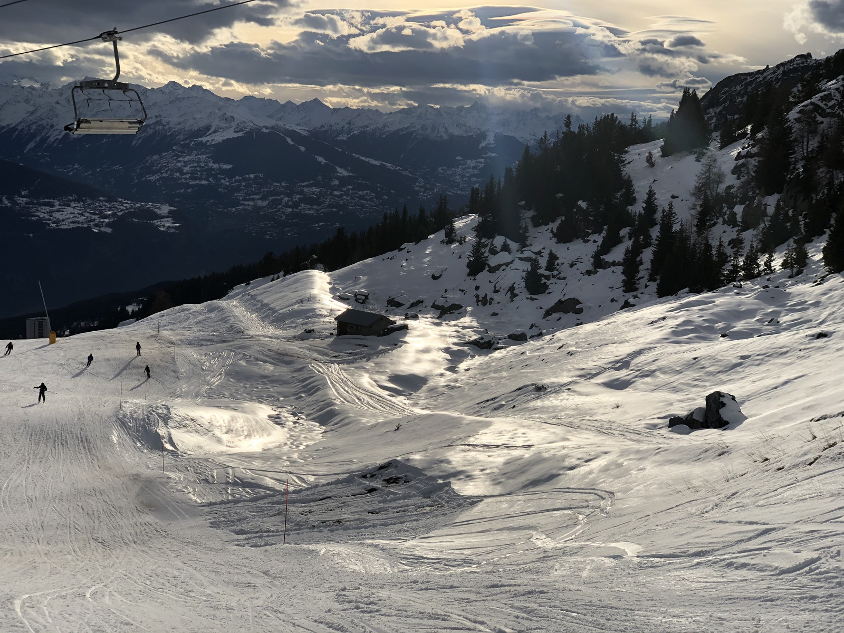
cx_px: 422
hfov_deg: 36.8
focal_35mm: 52
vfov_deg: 28.0
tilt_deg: -8.1
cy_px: 316
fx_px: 1268
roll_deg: -0.2
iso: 16
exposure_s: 1/3690
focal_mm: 6
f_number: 2.4
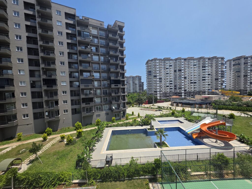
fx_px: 95
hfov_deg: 106.2
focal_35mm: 13
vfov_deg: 89.9
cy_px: 94
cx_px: 126
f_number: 1.9
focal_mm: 2.2
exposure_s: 1/2352
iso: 40
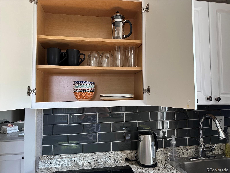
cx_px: 115
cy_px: 86
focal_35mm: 24
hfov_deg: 71.6
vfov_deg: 56.8
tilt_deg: +2.2
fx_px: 159
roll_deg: +0.5
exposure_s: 1/92
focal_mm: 6.86
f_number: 1.78
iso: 250
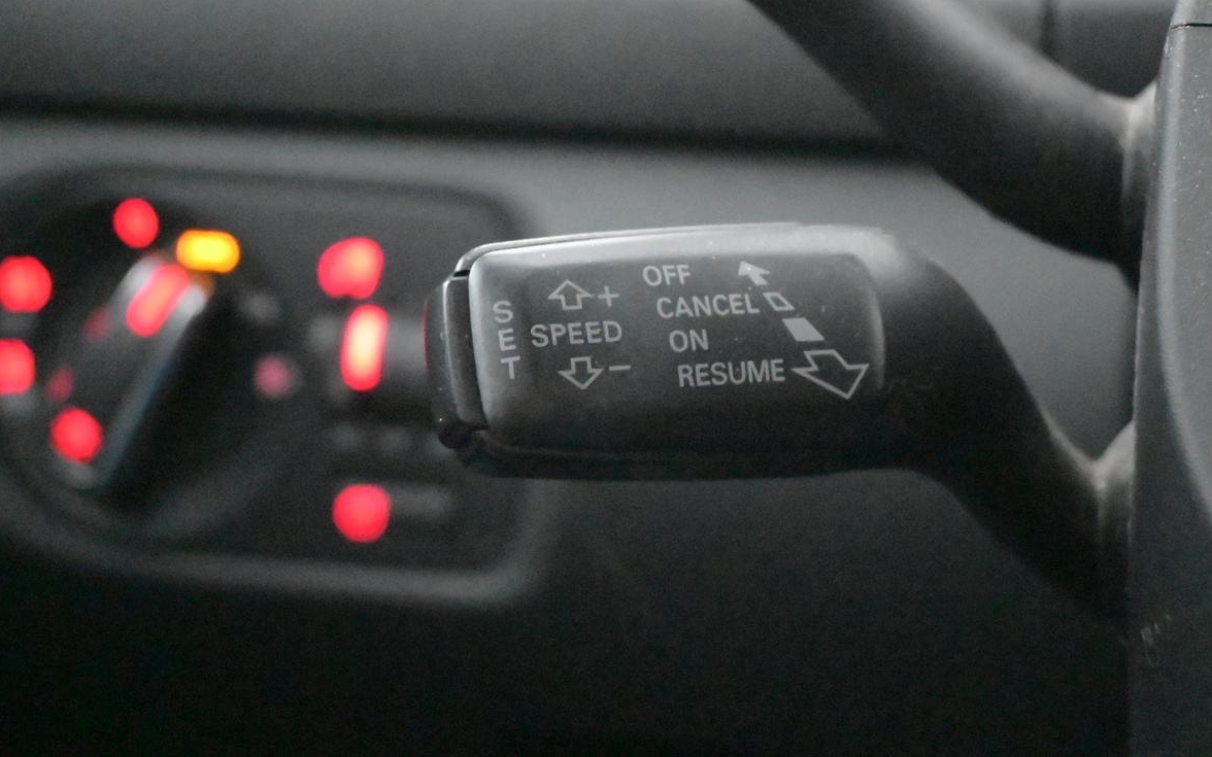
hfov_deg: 30.9
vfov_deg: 19.6
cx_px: 673
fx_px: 2192
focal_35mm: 66
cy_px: 333
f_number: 5
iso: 28800
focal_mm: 31.5
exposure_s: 1/50
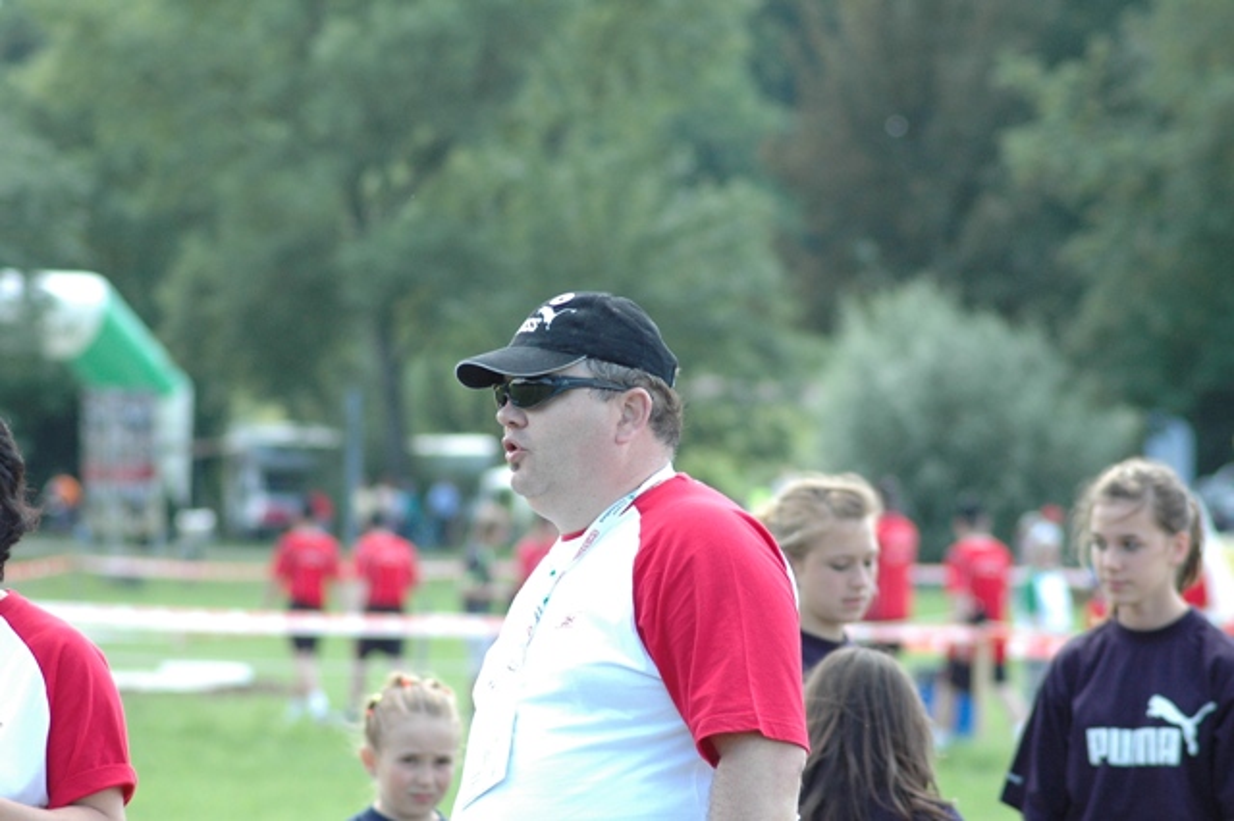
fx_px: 7965
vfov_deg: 5.9
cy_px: 410
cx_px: 617
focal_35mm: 232
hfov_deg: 8.9
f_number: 5.6
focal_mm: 155
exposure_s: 1/400
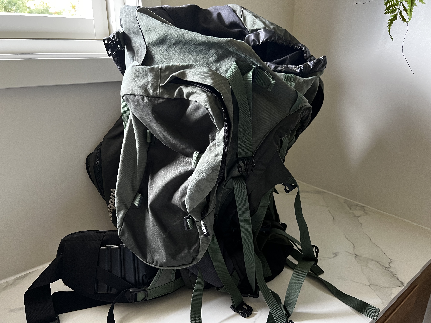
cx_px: 216
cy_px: 162
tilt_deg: -19.9
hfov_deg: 67.3
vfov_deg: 53.1
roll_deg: +0.1
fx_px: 324
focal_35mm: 26
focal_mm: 5.7
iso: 320
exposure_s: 1/60
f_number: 1.5
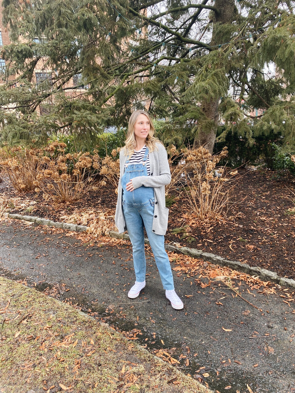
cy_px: 196
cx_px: 148
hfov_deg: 53.1
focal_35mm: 26
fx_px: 295
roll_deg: +2.3
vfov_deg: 67.3
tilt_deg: -11.9
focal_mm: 4.25
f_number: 1.8
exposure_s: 1/122
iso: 64
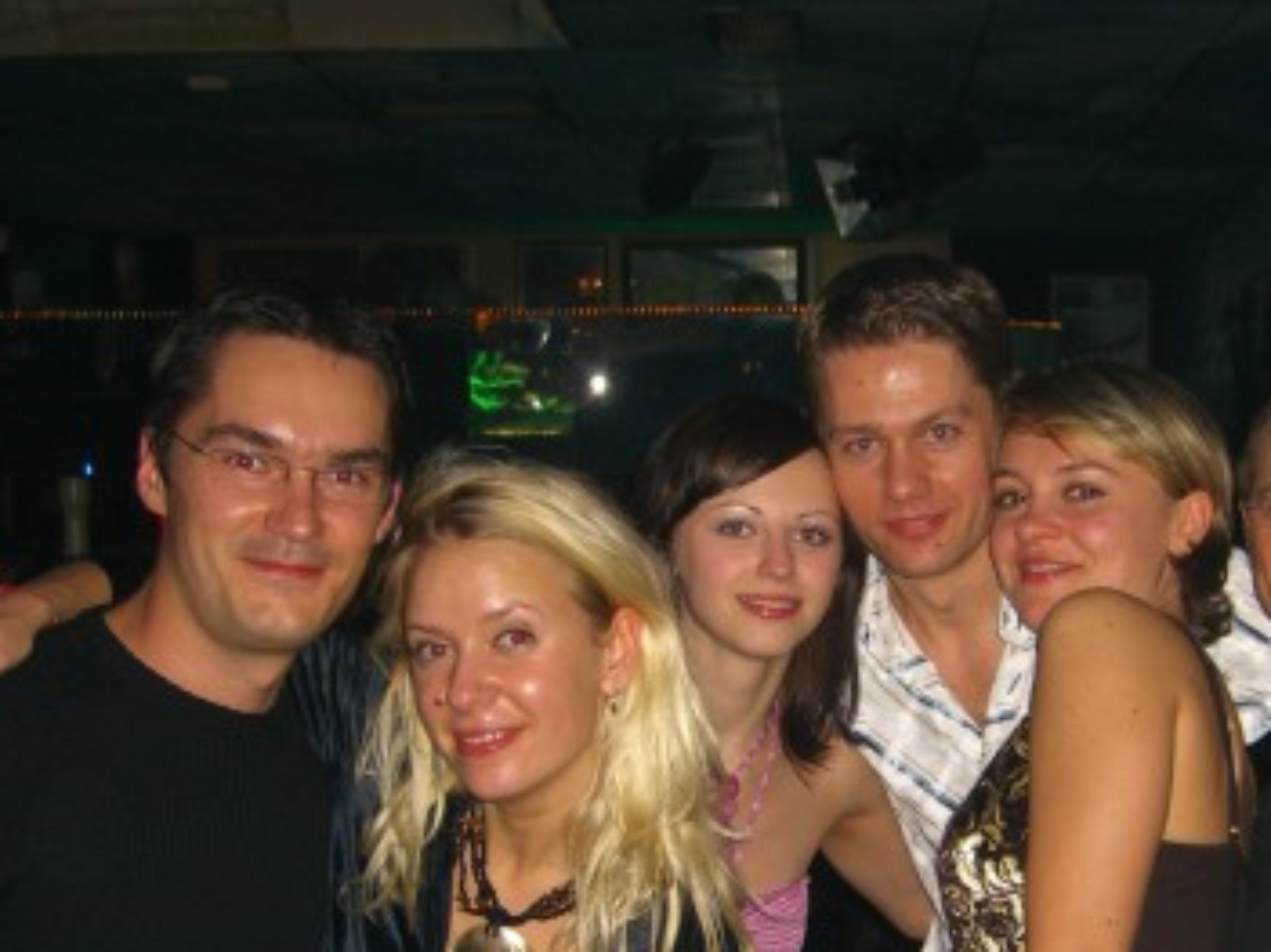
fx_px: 2386
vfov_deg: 22.3
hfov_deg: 29.6
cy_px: 771
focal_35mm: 65
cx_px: 873
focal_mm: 7.9
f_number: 2.8
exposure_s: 1/60
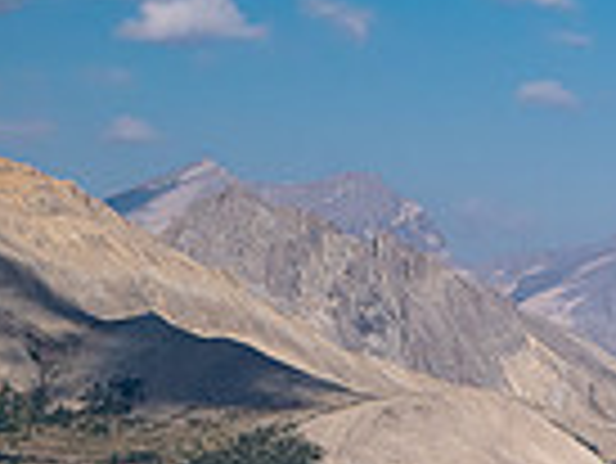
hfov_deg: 7.0
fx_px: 4827
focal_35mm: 271
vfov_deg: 5.4
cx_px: 1254
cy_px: 673
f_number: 8
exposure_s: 1/400
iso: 200
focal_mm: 32
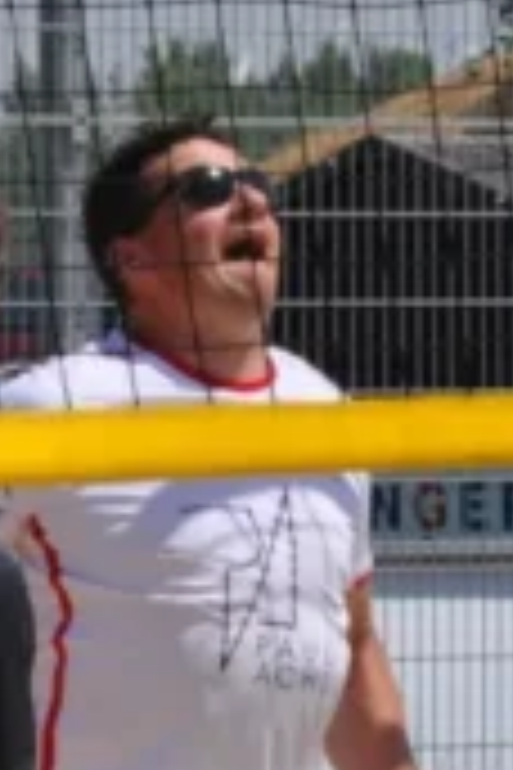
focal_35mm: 627
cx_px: 572
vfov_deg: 3.3
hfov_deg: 2.2
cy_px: -802
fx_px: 13401
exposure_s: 1/500
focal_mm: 70
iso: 200
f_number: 11
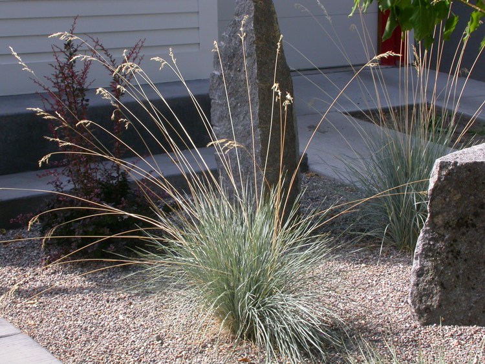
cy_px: 182
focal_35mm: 78
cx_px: 242
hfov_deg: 25.0
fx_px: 1093
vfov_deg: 18.9
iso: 100
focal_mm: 16.2
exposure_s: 1/135
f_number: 7
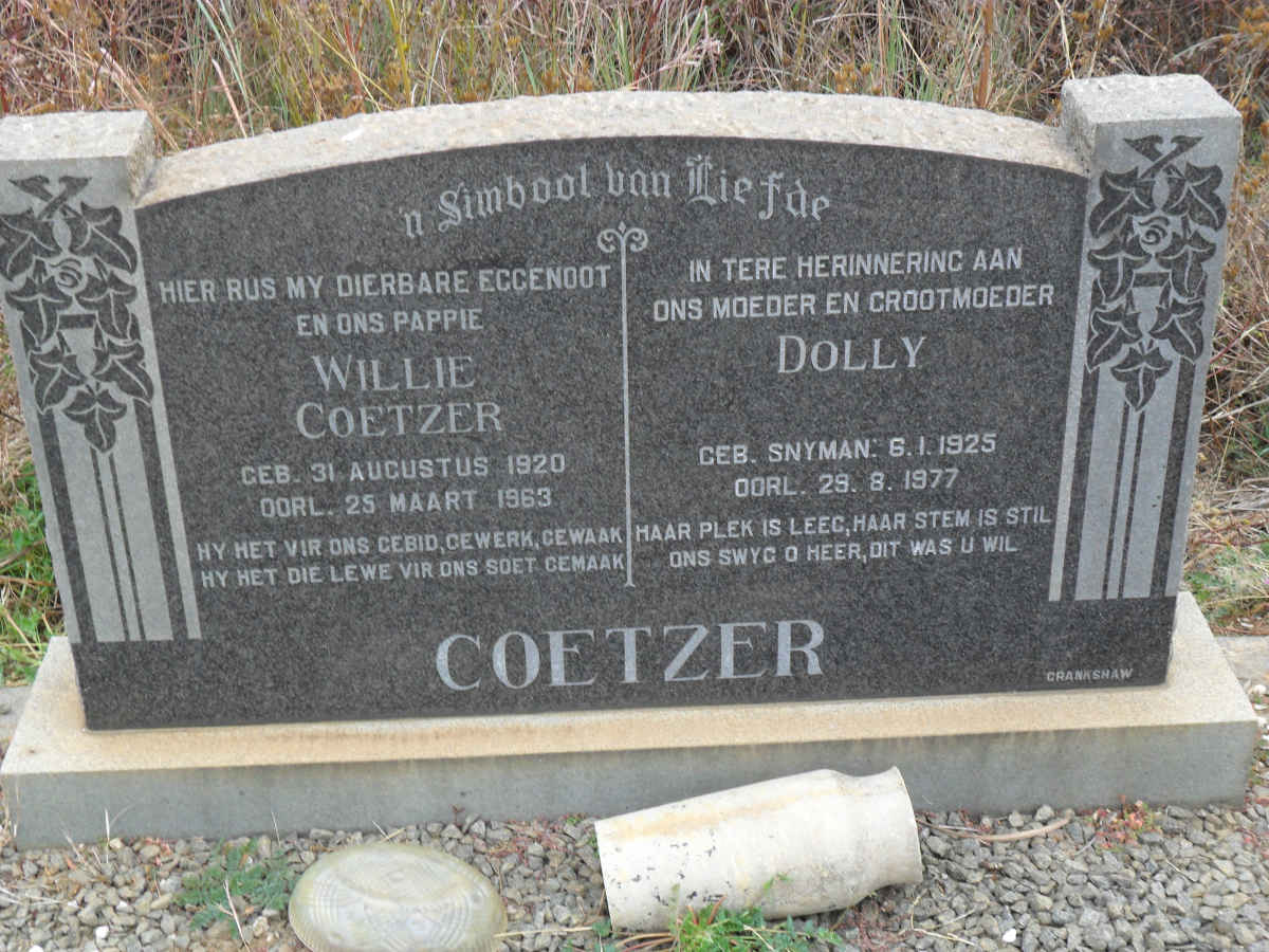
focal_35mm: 52
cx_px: 634
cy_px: 476
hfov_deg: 36.8
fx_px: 1906
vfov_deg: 28.0
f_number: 5
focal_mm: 9.3
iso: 100
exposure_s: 1/90
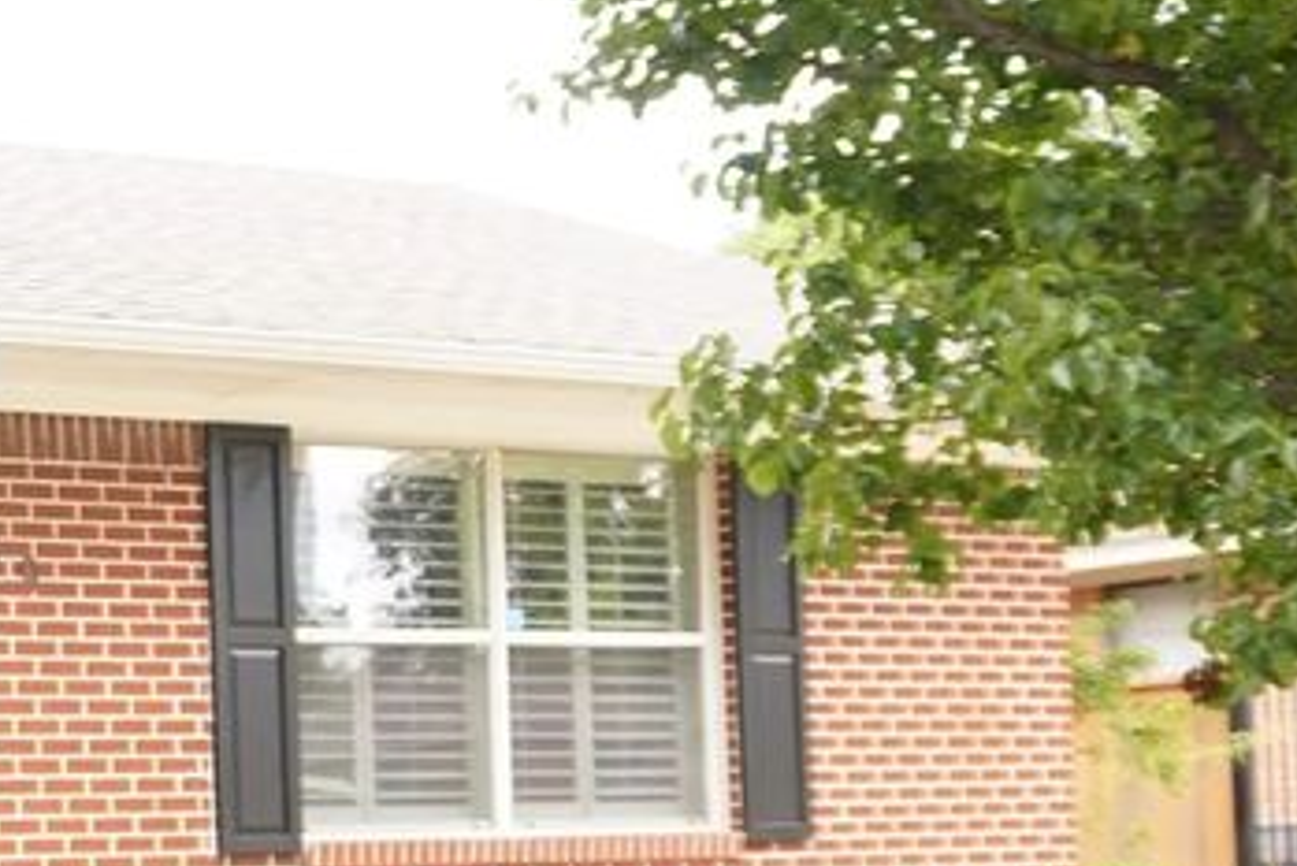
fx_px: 3172
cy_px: 823
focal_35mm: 88
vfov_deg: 15.3
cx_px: -386
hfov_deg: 21.0
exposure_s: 1/40
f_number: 4.5
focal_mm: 20
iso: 100
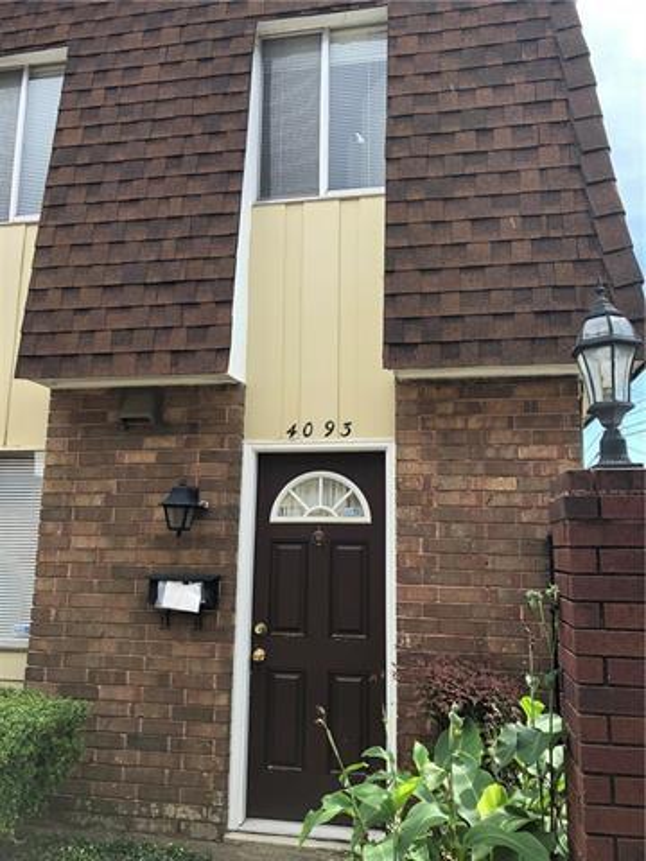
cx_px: 323
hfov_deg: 49.7
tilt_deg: +10.4
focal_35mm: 28
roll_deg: -0.7
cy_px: 430
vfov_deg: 63.4
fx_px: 697
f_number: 1.8
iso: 20
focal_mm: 3.99
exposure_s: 1/289
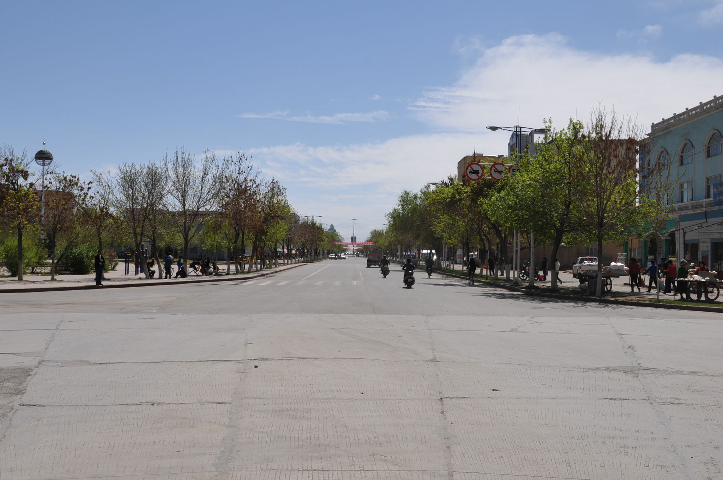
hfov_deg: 53.2
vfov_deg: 36.8
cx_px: 362
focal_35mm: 36
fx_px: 722
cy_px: 240
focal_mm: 24
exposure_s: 1/500
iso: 200
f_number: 11
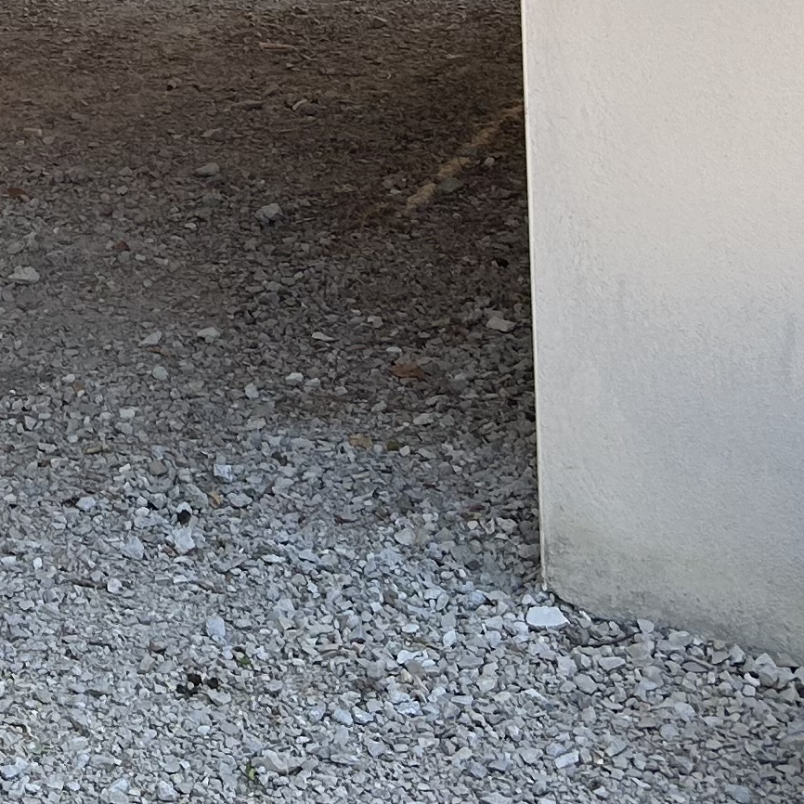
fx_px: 2812
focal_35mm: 107
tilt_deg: -0.6
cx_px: -274
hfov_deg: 15.4
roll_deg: +2.1
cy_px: -487
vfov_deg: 14.8
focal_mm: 5.7
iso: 50
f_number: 1.5
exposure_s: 1/965
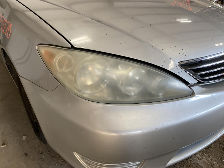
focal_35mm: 26
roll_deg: -2.5
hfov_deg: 67.3
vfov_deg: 53.1
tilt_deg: -28.8
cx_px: 112
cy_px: 84
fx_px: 168
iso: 80
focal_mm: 4.25
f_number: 1.8
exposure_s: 1/121
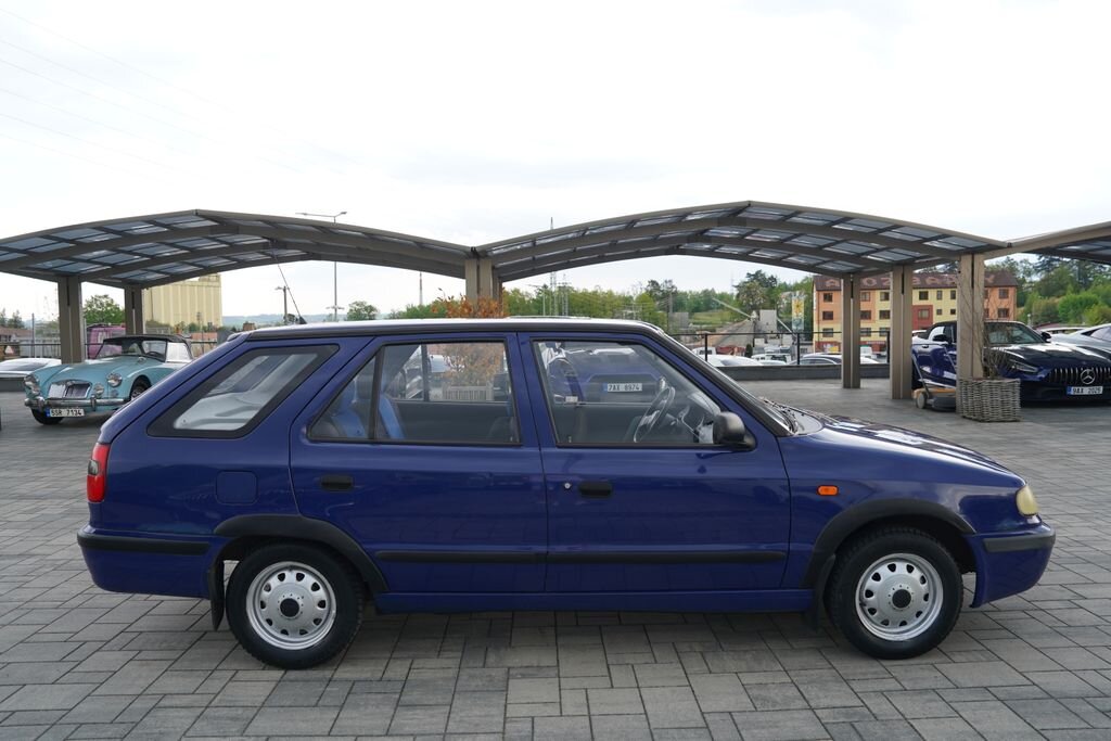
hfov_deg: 73.7
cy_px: 370
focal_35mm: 24
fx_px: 741
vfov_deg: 53.1
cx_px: 556
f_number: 4.5
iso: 100
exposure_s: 1/80
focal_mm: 24
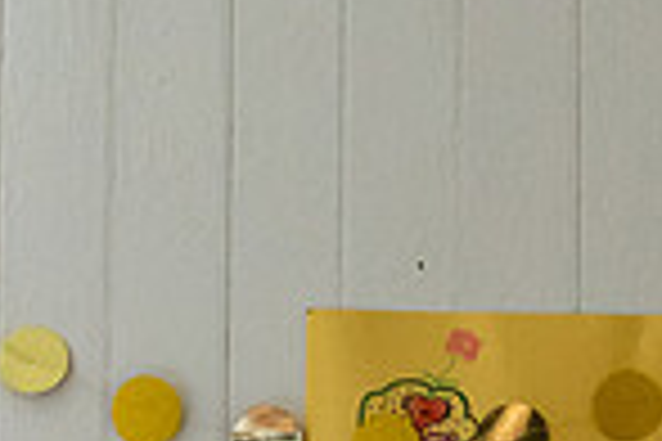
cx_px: 730
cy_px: 687
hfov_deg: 13.1
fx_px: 2832
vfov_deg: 8.7
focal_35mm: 154
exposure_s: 1/160
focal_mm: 24
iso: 3200
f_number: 4
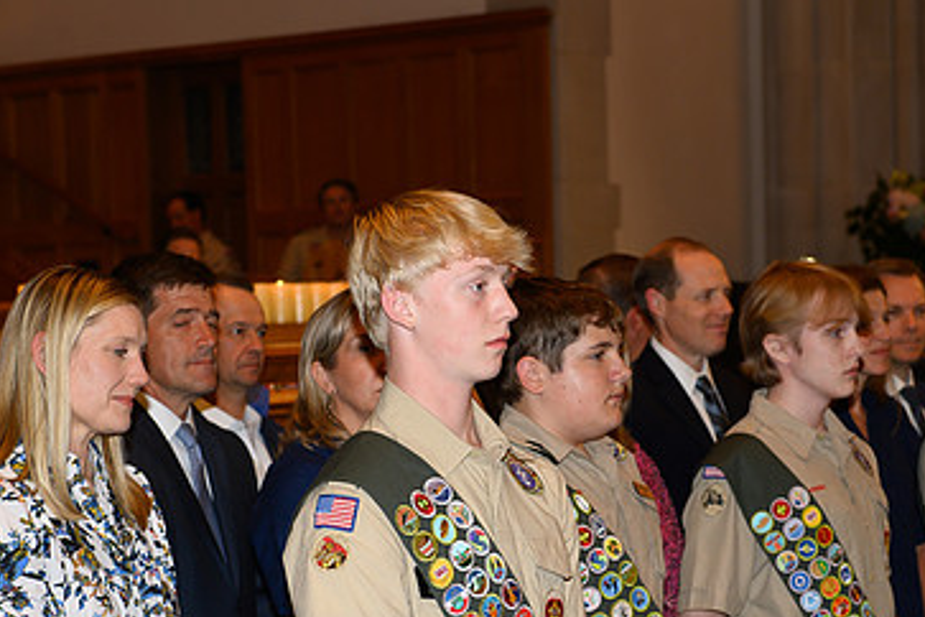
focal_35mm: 112
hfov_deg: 18.3
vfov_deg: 12.2
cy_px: 488
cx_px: 466
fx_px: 2878
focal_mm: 70
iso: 400
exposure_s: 1/60
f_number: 5.6
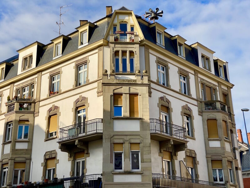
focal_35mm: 52
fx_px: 376
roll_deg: +1.0
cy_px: 94
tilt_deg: +20.4
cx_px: 125
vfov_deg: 28.0
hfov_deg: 36.8
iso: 20
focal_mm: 6
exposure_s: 1/1546
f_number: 2
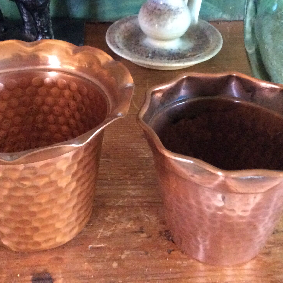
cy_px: 102
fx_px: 462
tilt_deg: -33.2
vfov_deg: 33.8
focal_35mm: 50
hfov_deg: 34.0
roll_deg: -0.2
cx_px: 128
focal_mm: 3.3
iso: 500
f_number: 2.4
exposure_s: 1/17
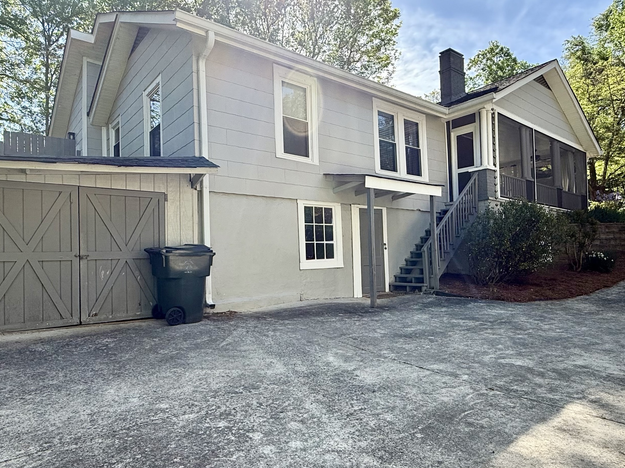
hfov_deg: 73.9
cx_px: 307
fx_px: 415
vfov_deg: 58.8
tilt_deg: +2.2
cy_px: 249
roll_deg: +1.4
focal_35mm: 23
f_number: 2.2
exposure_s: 1/742
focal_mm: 2.22
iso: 64
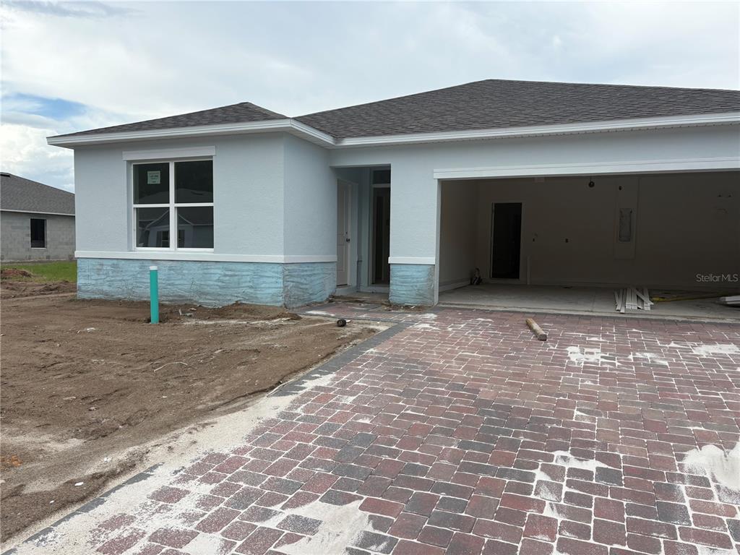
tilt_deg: -1.6
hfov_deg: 67.3
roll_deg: -0.8
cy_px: 278
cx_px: 370
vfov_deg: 53.1
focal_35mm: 26
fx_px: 556
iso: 50
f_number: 1.6
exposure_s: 1/4065
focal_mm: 5.96
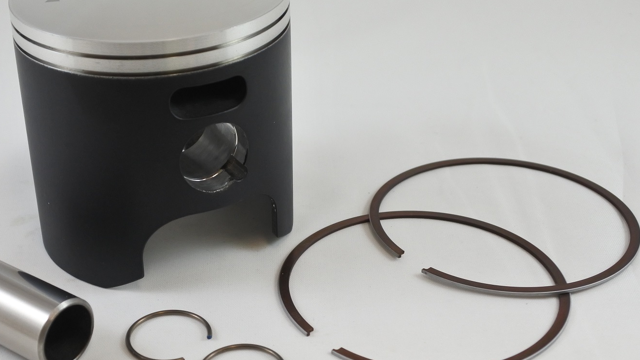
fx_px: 882
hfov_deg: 39.6
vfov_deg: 23.1
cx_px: 234
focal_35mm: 52
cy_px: 180
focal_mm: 13.4
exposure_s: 1/160
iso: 400
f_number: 4
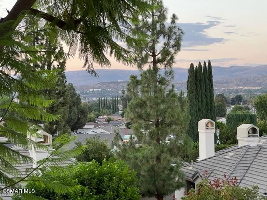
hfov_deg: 25.3
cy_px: 100
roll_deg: +0.9
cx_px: 134
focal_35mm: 77
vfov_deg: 19.1
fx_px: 594
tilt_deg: +1.1
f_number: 2.8
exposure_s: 1/60
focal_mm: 9
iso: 200
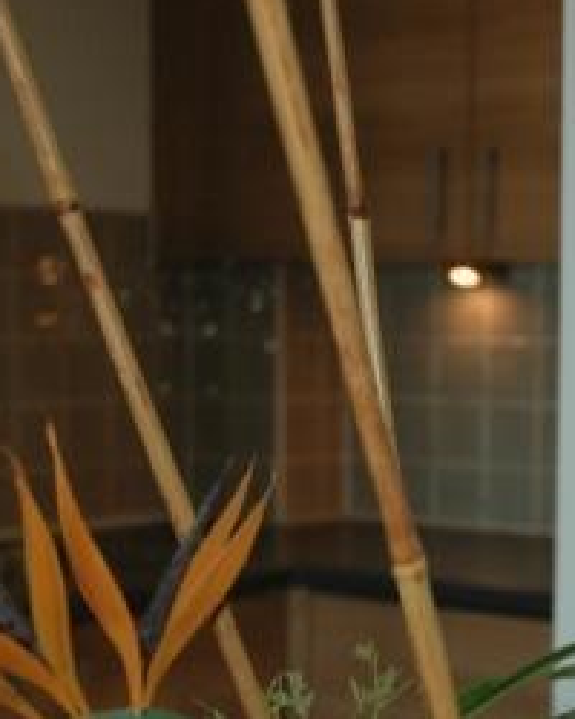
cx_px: 426
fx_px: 2217
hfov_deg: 14.7
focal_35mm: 104
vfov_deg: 18.3
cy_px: 551
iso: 400
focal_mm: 29
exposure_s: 1/60
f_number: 4
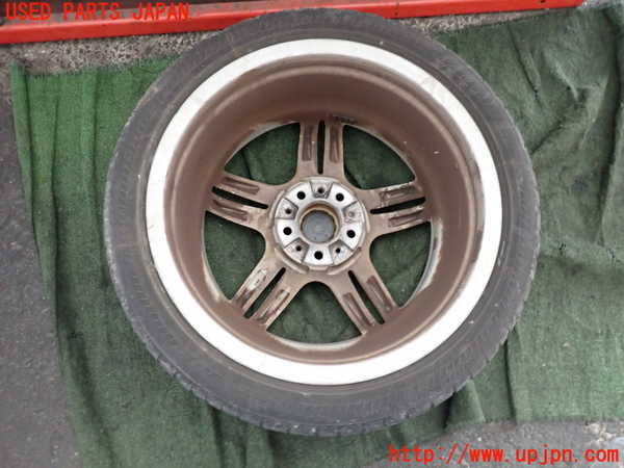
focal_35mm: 25
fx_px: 451
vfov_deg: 54.9
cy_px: 234
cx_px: 312
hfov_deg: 69.4
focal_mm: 4.5
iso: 800
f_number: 2
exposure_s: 1/30
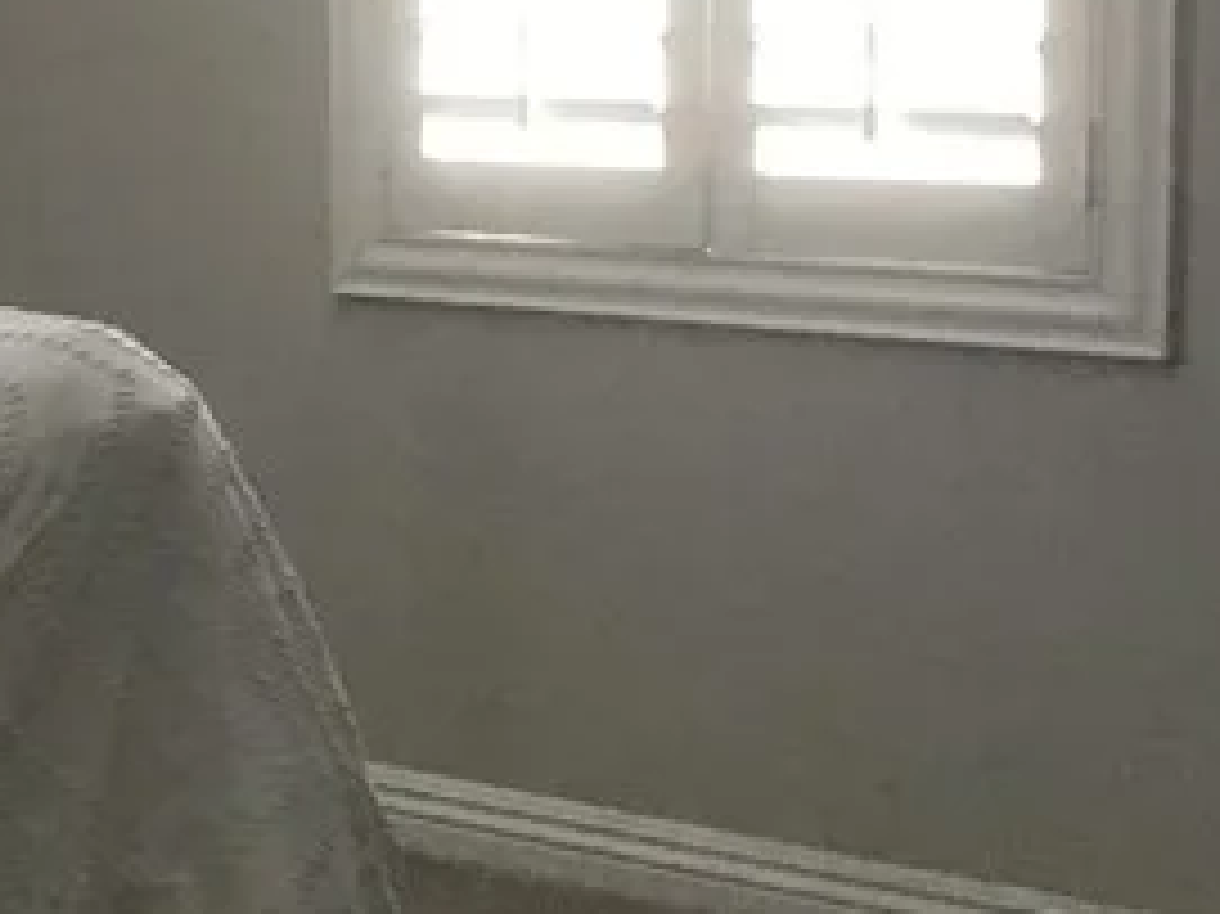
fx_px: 4122
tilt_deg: -6.1
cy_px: 239
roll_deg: +1.2
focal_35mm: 117
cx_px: -801
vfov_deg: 12.6
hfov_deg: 15.1
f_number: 2.4
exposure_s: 1/30
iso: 80
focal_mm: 3.3
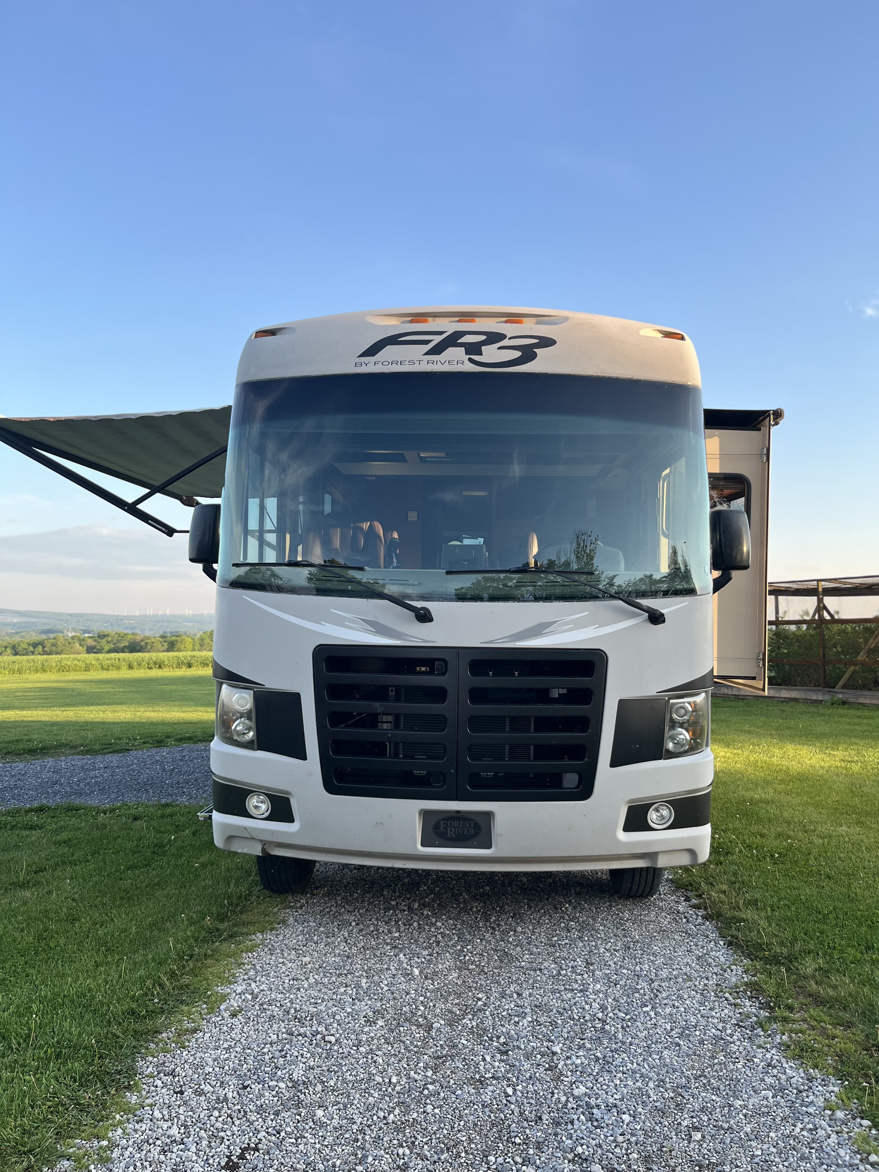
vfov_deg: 67.3
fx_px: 880
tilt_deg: +3.7
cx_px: 440
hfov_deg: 53.1
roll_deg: -0.6
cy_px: 586
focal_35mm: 26
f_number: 1.6
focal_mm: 5.1
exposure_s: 1/592
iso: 50
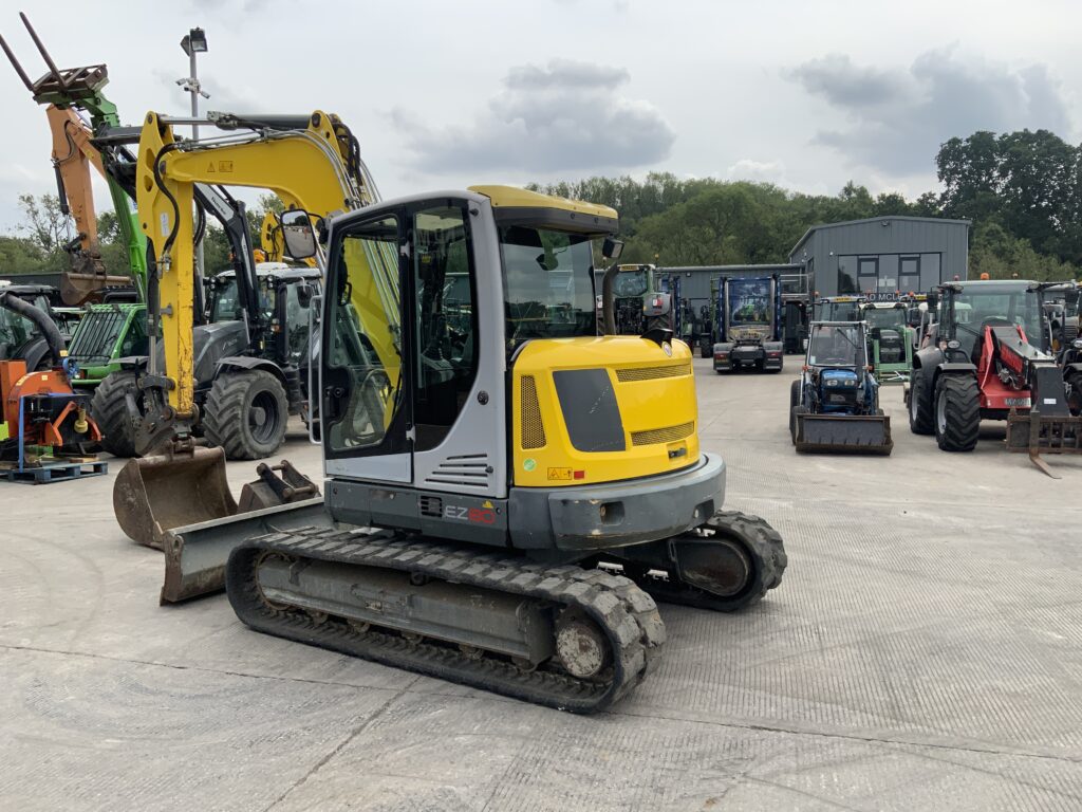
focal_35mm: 29
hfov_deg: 61.7
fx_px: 906
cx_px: 541
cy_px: 406
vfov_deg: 48.2
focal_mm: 3
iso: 16
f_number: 1.8
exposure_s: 1/1250
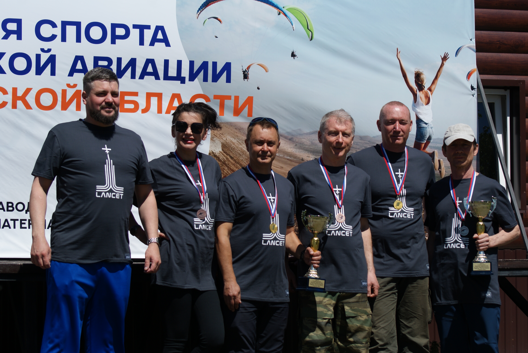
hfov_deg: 18.2
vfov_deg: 12.2
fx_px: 1652
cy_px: 176
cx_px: 264
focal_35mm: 112
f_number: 6.3
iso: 100
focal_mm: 75
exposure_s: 1/500
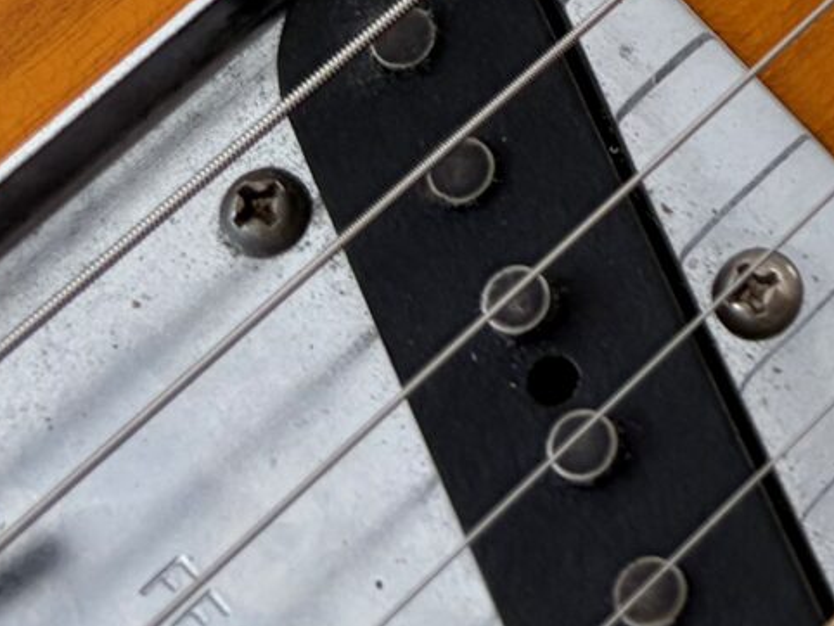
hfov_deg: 13.1
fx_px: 3326
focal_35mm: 138
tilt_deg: -54.5
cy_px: -688
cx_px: 1421
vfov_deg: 9.9
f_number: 1.6
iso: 40
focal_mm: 5.96
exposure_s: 1/100
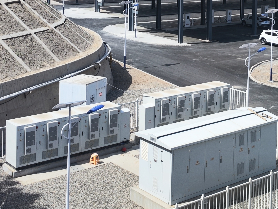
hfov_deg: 24.8
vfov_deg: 18.8
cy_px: -25
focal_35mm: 75
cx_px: 277
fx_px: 602
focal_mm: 6.92
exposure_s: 1/2723
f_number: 1.9
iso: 50
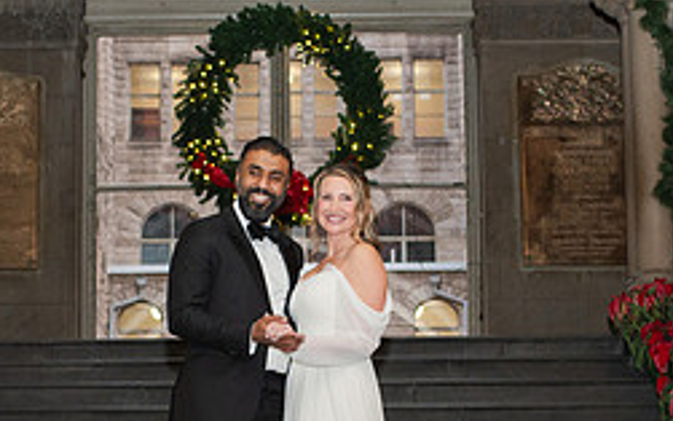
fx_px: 1981
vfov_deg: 12.0
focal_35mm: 108
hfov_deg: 19.3
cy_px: 373
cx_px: 286
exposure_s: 1/200
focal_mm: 35
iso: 1000
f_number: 3.5
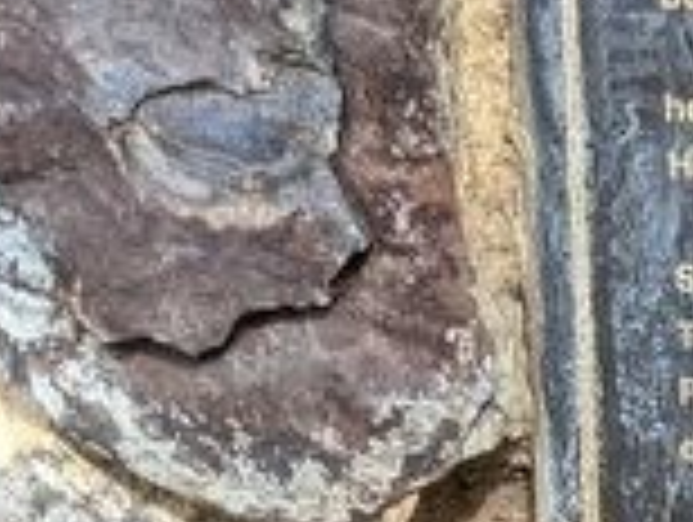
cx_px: 1732
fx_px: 2807
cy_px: -94
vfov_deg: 10.5
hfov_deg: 11.4
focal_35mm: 140
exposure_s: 1/600
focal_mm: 4.38
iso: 58
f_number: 1.73
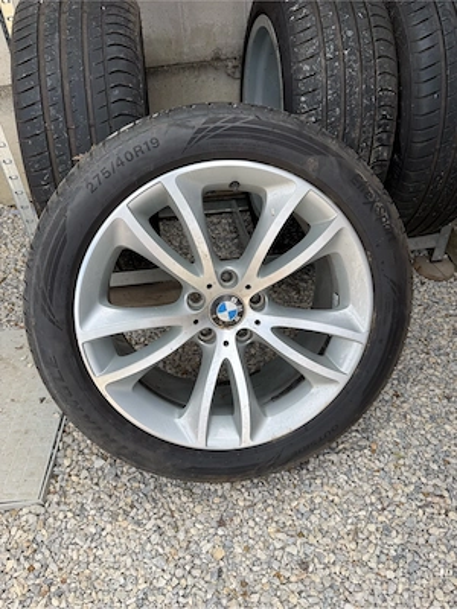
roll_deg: +5.7
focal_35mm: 24
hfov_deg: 56.8
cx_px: 228
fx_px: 422
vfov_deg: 71.6
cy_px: 304
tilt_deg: -39.3
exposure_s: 1/1091
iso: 80
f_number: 1.78
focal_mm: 6.76
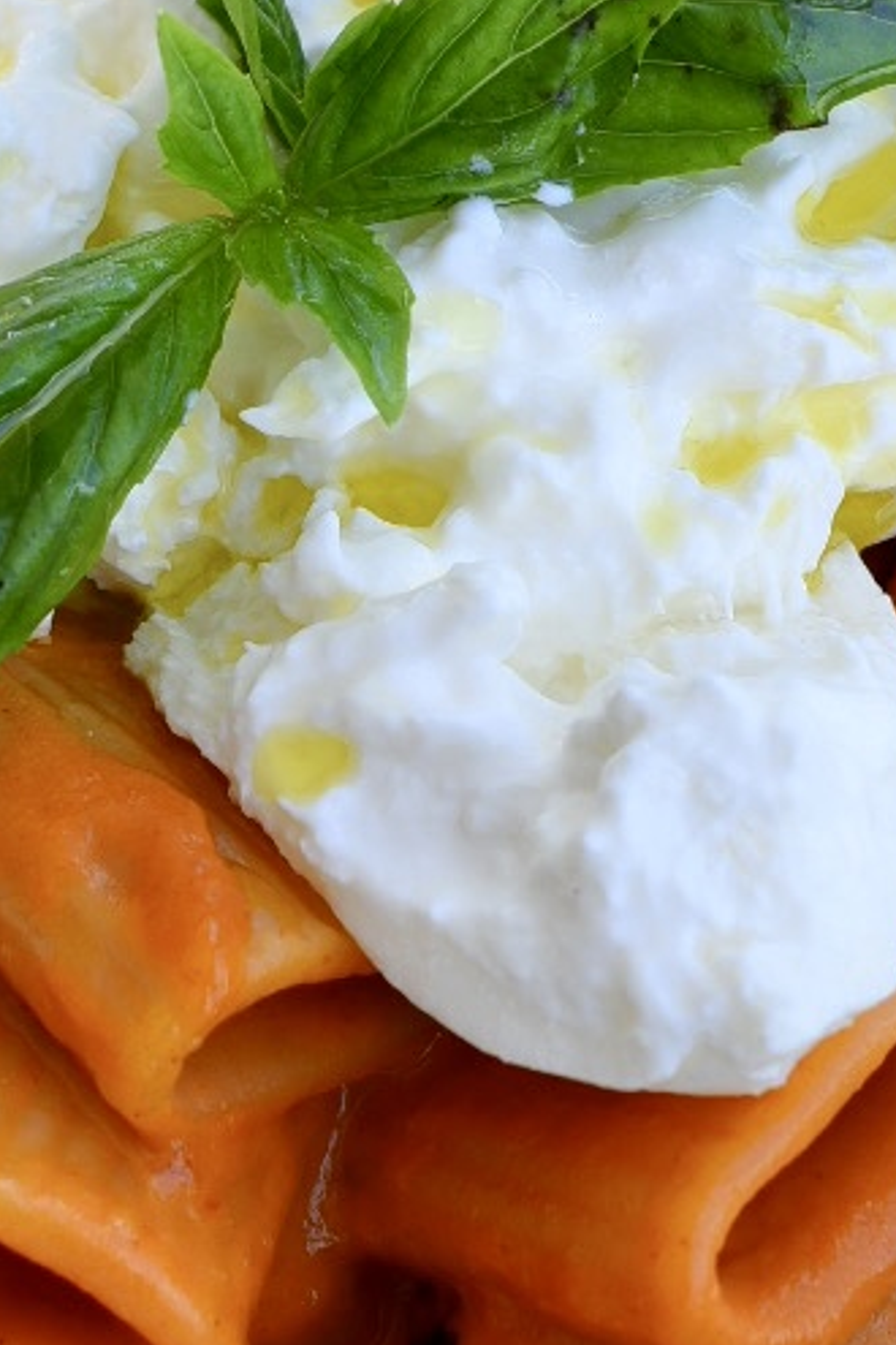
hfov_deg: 10.5
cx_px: 356
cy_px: 424
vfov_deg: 15.6
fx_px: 4890
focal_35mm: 131
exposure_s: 1/250
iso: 320
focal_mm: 40
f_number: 11
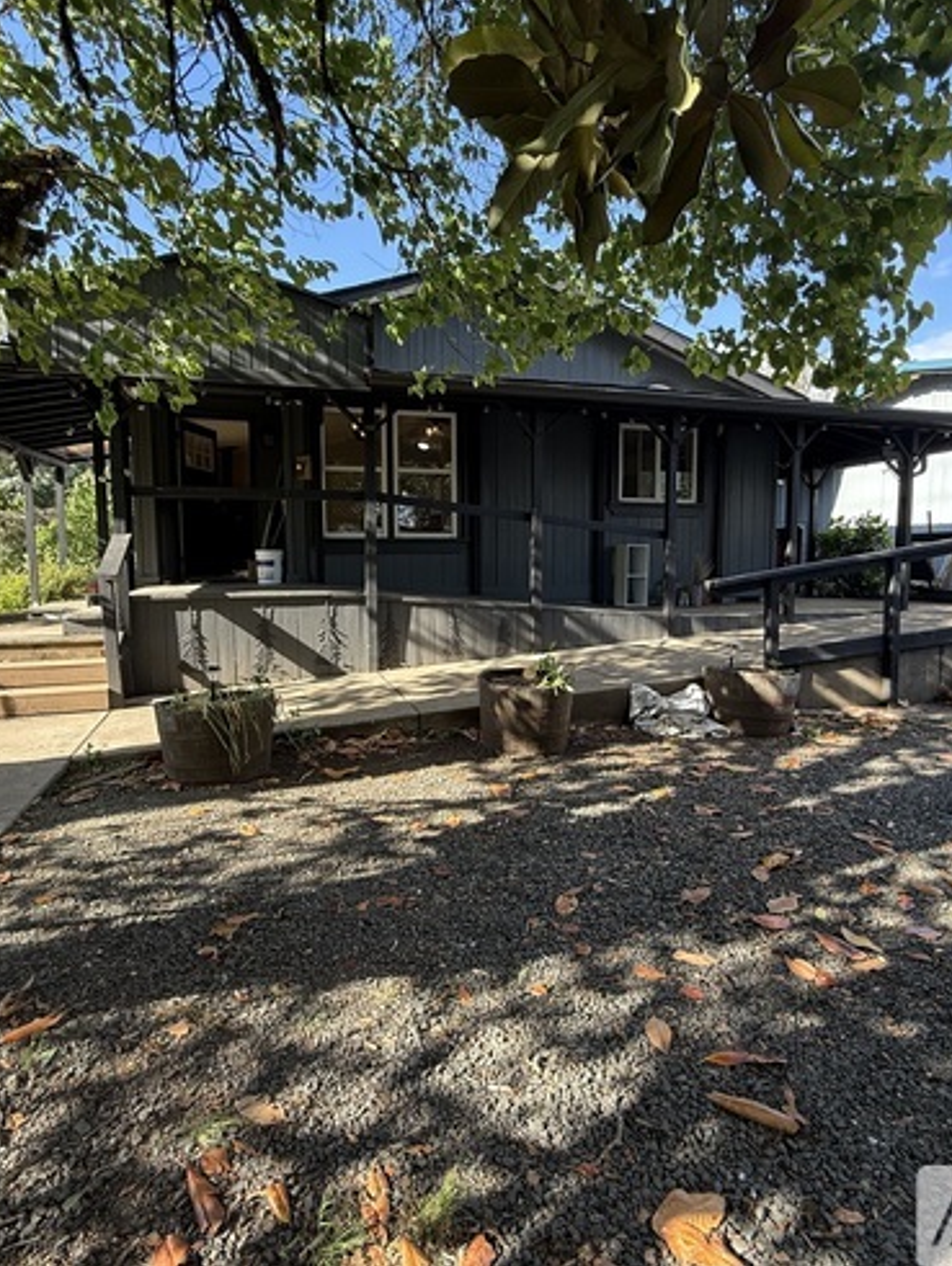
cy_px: 624
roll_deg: +1.4
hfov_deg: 68.8
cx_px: 473
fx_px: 696
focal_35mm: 19
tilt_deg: -4.4
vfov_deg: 84.6
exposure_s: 1/174
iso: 64
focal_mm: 2.22
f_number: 2.2
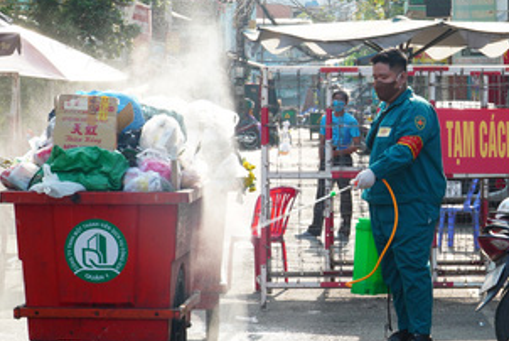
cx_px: 401
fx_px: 1937
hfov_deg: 14.9
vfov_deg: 10.0
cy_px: 188
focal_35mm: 137
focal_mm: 51
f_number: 8
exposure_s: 1/160
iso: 200
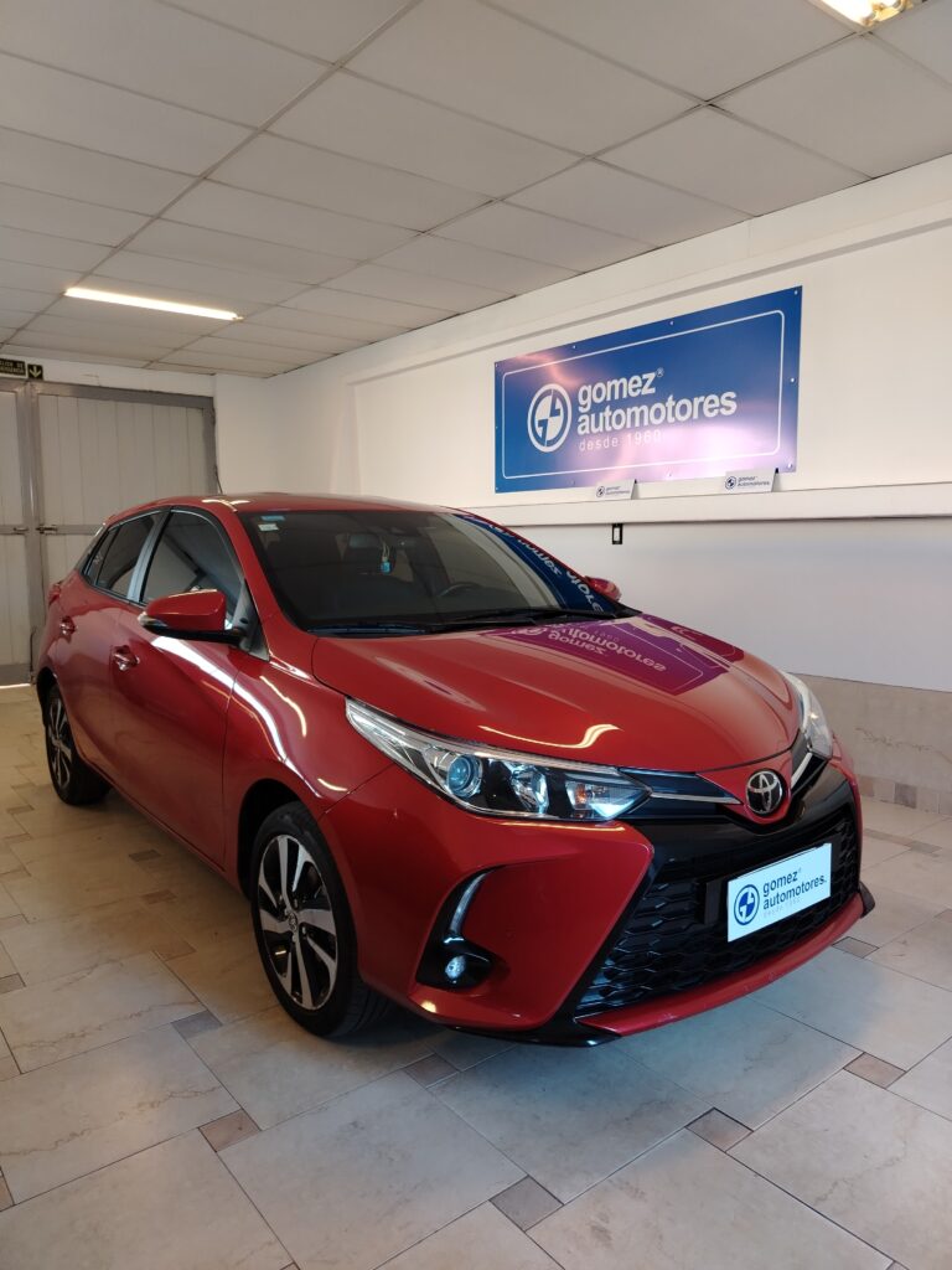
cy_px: 635
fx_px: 880
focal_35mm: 24
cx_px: 476
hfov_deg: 56.8
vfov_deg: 71.6
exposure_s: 1/50
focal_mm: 5.25
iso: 628
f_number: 1.75
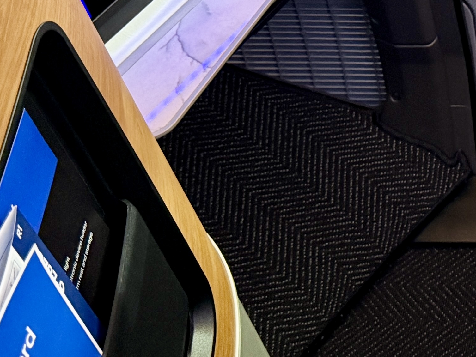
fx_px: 1252
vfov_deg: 16.0
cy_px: 13
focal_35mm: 91
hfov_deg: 19.4
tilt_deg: -47.9
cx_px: 666
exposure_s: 1/56
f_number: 1.78
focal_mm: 6.76
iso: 800
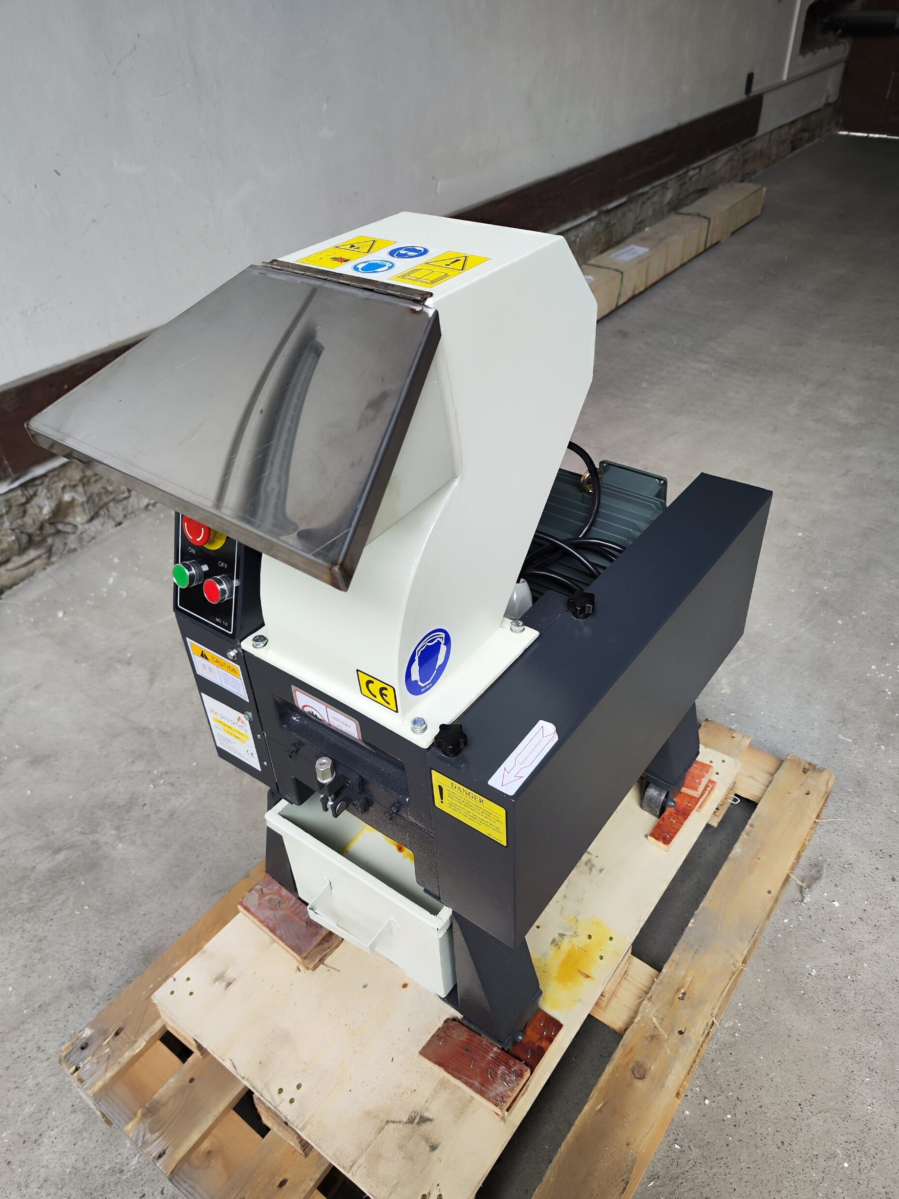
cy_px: 608
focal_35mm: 24
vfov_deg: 71.6
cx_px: 432
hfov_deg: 56.8
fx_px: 831
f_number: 1.69
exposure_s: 1/100
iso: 164
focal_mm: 7.01
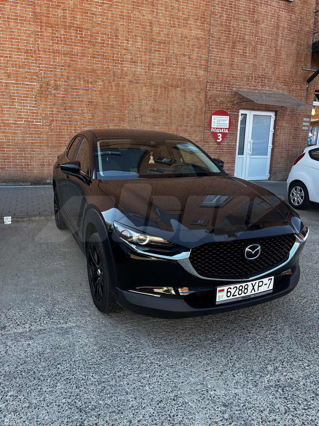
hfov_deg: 53.1
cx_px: 160
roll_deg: -0.2
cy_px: 213
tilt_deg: -13.6
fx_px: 319
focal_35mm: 26
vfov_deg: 67.3
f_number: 1.6
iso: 40
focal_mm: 5.1
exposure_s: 1/184
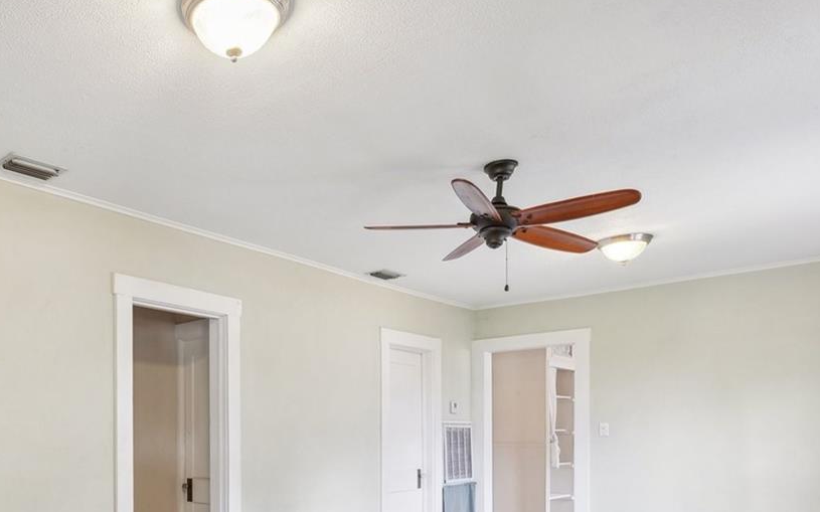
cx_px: 198
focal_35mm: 28
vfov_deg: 41.6
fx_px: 626
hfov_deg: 62.4
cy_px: 443
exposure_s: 1/6
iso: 400
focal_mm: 14
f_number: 8
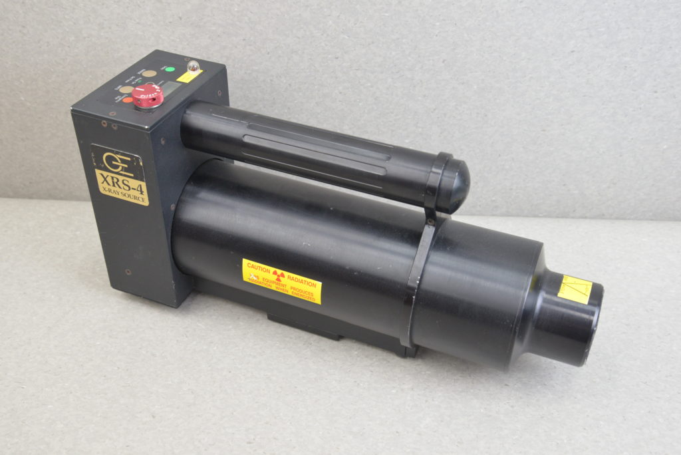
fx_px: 757
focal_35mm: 40
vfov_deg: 33.4
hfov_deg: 48.4
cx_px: 340
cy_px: 228
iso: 1600
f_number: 7.1
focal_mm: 40
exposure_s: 1/60
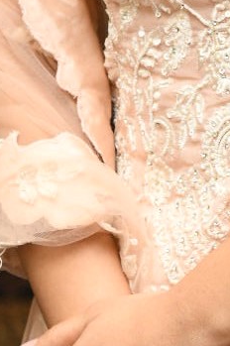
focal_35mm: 381
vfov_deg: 5.4
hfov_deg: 3.6
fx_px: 3658
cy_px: -136
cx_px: 307
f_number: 6.3
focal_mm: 82
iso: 4000
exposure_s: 1/125
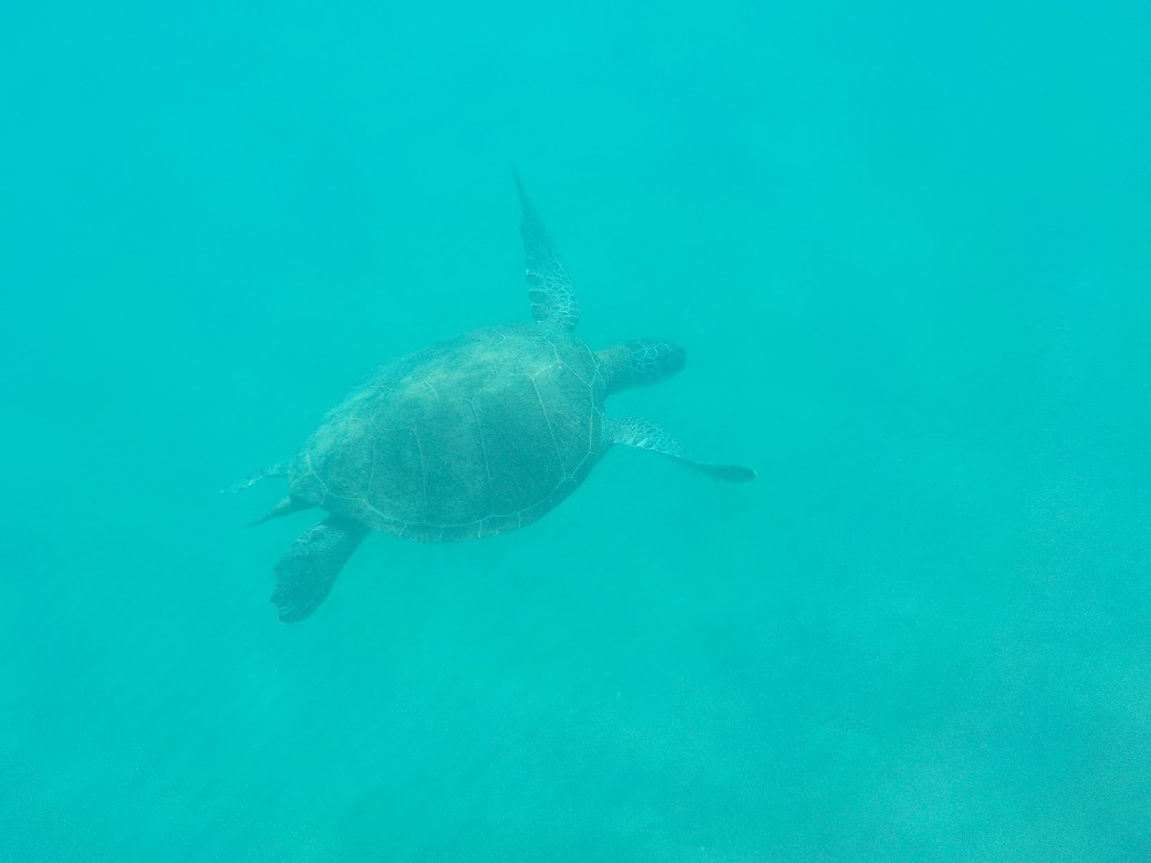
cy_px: 432
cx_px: 576
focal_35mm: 30
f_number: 3.3
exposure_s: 1/320
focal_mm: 4.1
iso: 125
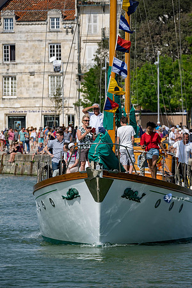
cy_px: 144
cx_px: 96
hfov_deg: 3.4
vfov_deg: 5.2
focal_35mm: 400
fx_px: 3200
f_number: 11
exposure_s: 1/800
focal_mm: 400
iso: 280
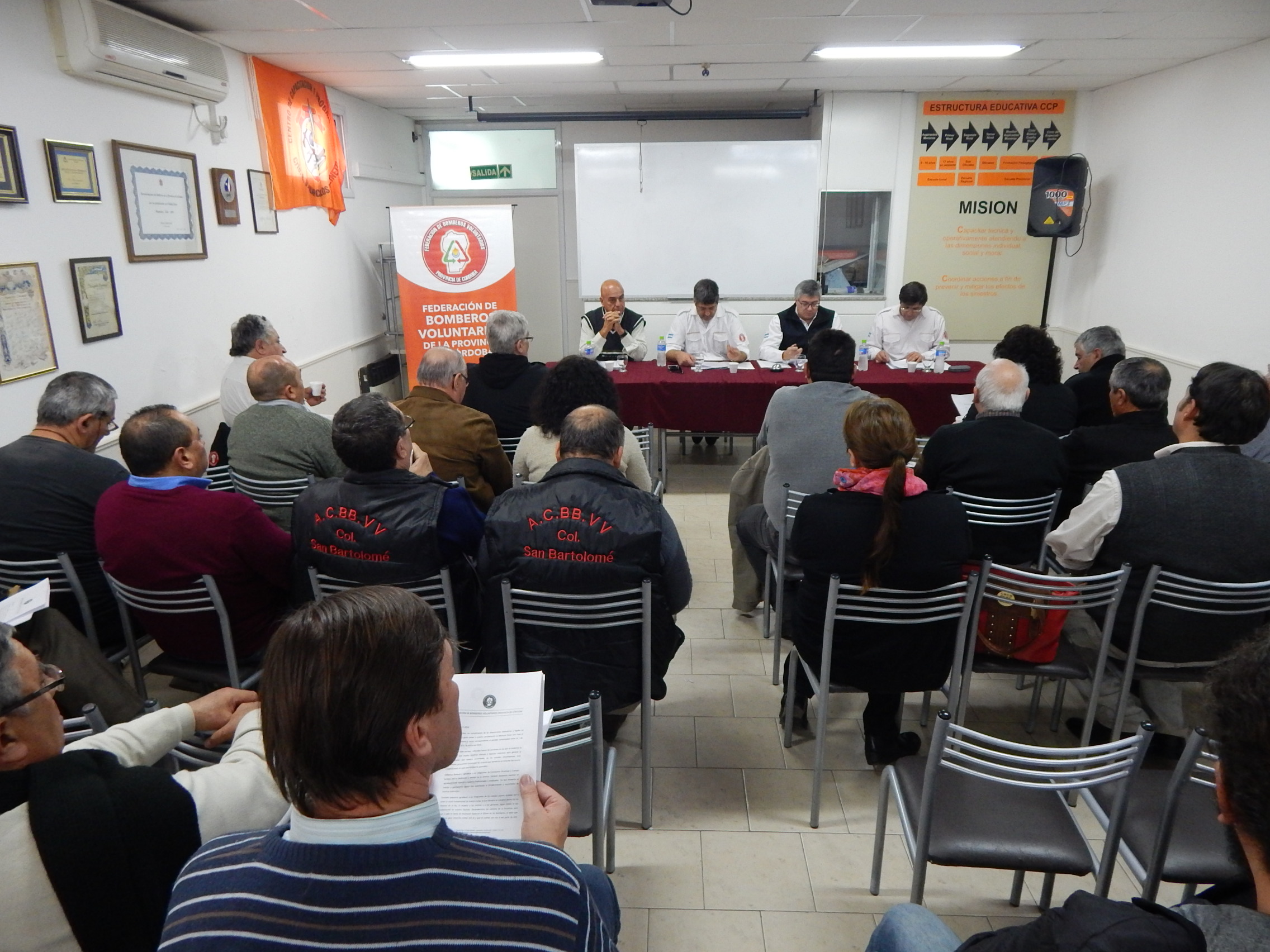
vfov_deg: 61.1
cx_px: 635
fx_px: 807
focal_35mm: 22
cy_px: 476
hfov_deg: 76.4
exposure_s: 1/30
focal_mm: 4
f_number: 3
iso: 360
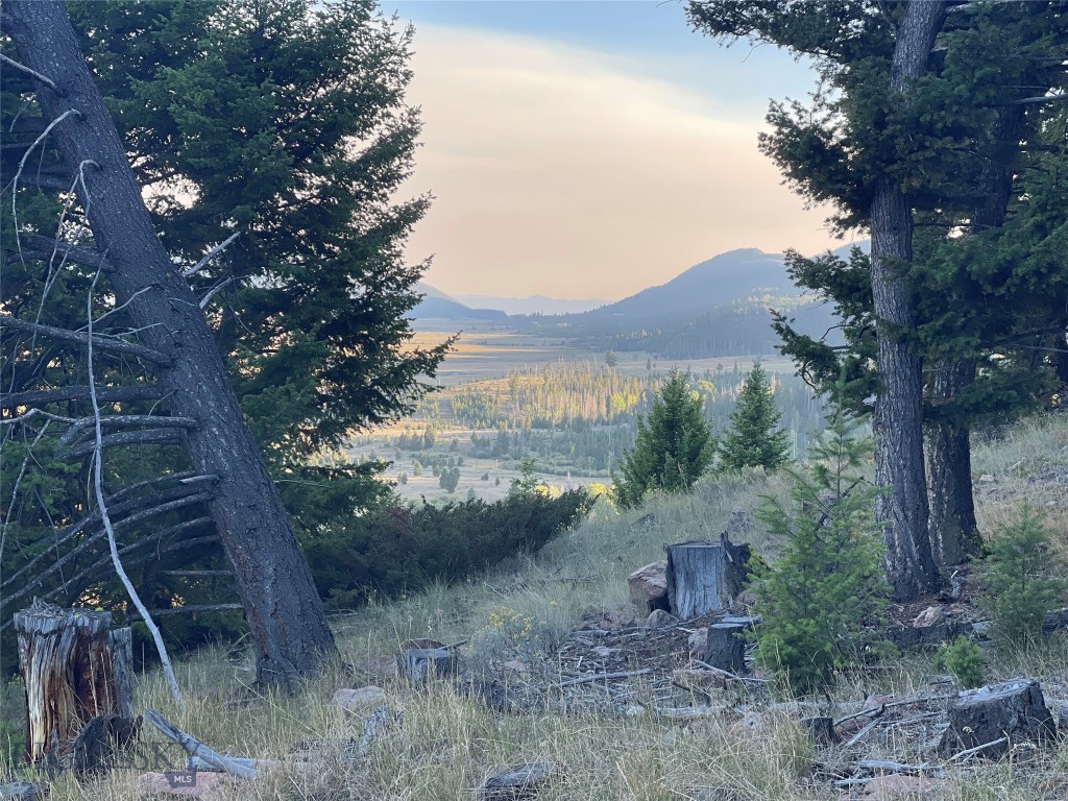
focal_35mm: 64
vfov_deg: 22.9
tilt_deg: -2.9
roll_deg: -3.2
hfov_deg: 30.3
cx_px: 534
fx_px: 1975
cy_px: 400
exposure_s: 1/130
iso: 20
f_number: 2.2
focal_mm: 7.5
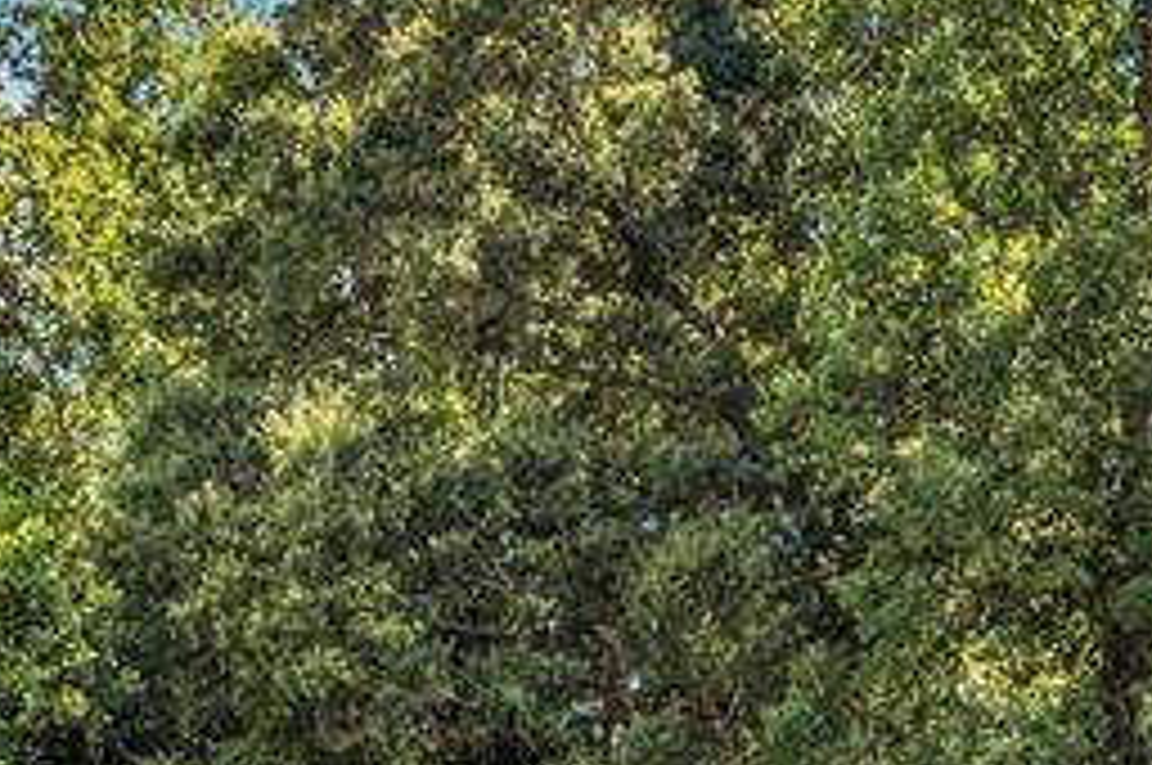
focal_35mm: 88
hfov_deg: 23.1
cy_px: 1127
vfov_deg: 14.5
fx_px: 2812
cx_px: 720
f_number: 2.8
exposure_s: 1/730
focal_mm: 8.38
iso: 100
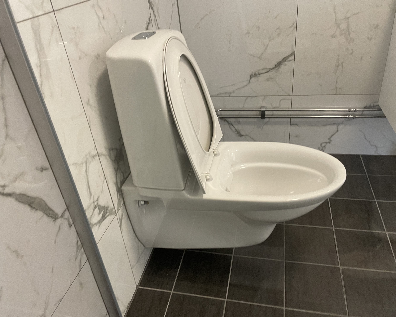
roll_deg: +5.0
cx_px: 197
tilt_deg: -30.9
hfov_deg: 62.2
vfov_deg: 51.5
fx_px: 328
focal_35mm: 28
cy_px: 159
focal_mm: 4.2
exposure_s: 1/50
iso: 160
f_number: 1.6
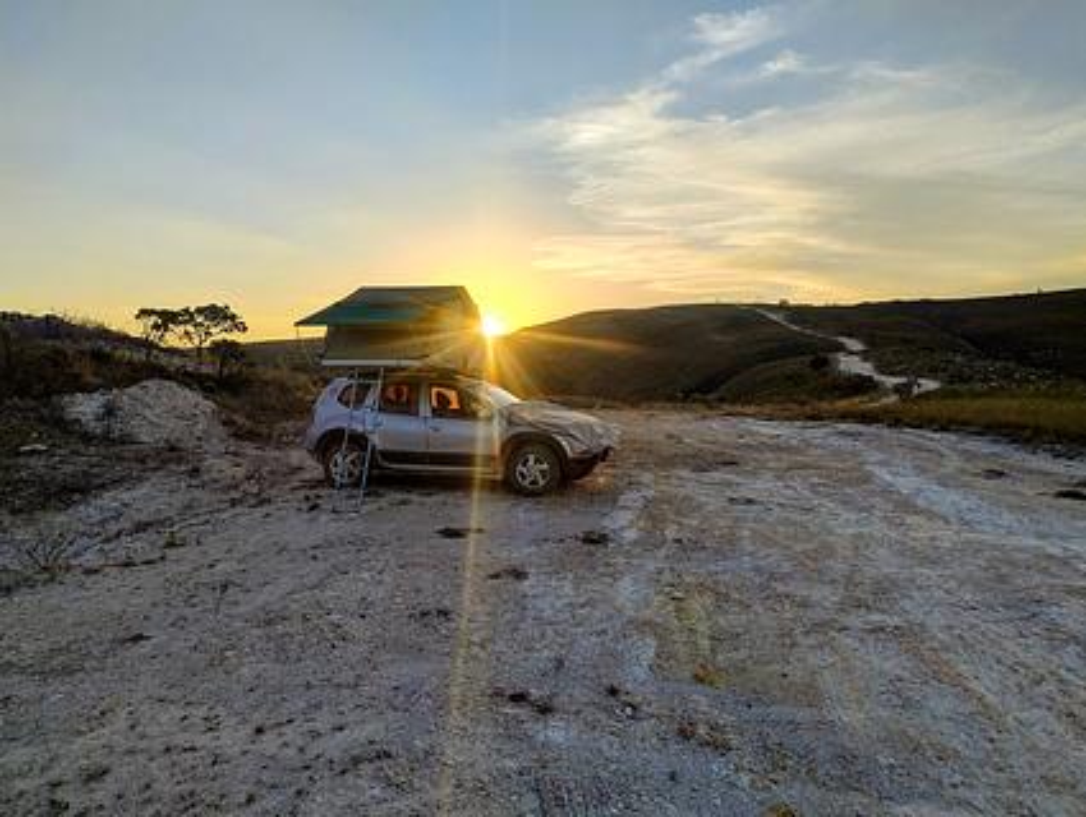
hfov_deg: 71.5
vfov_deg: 56.9
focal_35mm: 24
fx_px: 754
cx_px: 543
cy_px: 408
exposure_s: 1/1122
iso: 101
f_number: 1.8
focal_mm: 5.56
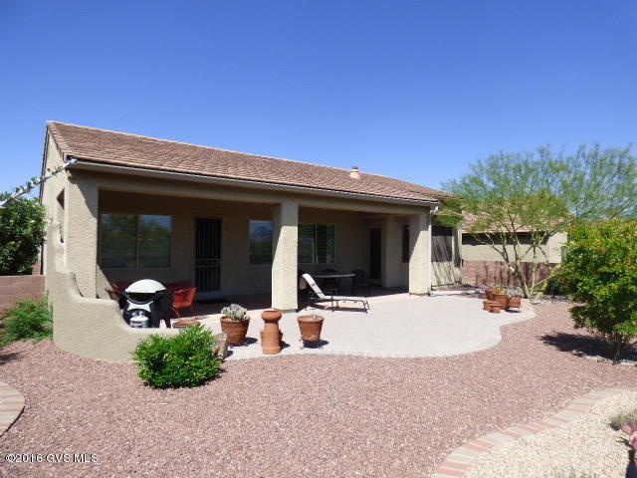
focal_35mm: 20
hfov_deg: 81.7
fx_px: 368
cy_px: 239
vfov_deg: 66.0
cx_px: 318
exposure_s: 1/1600
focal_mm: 3.58
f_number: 2.8
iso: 100
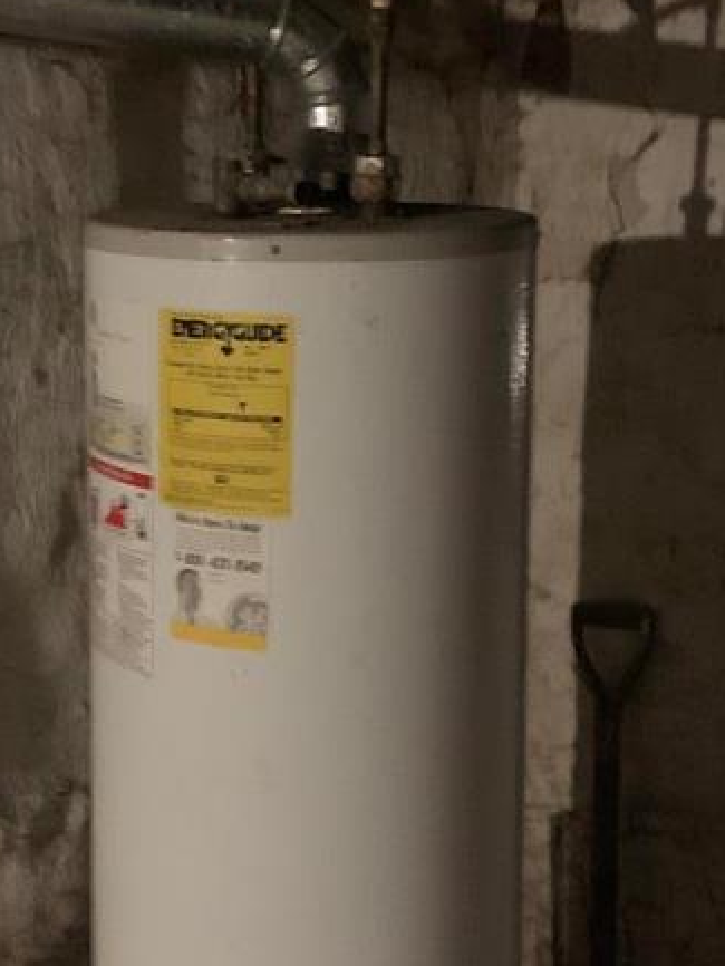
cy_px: 455
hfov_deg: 20.3
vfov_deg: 27.0
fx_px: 2010
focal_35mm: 72
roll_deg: -1.9
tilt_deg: -9.2
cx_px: 199
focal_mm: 4.25
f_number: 1.8
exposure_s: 1/15
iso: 1250
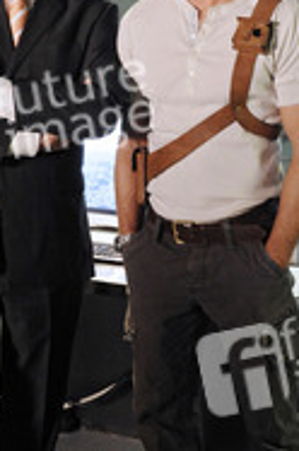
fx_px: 1338
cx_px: 101
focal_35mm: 107
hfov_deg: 12.7
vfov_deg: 19.1
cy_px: 239
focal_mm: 50
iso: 4000
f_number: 5
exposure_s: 1/50
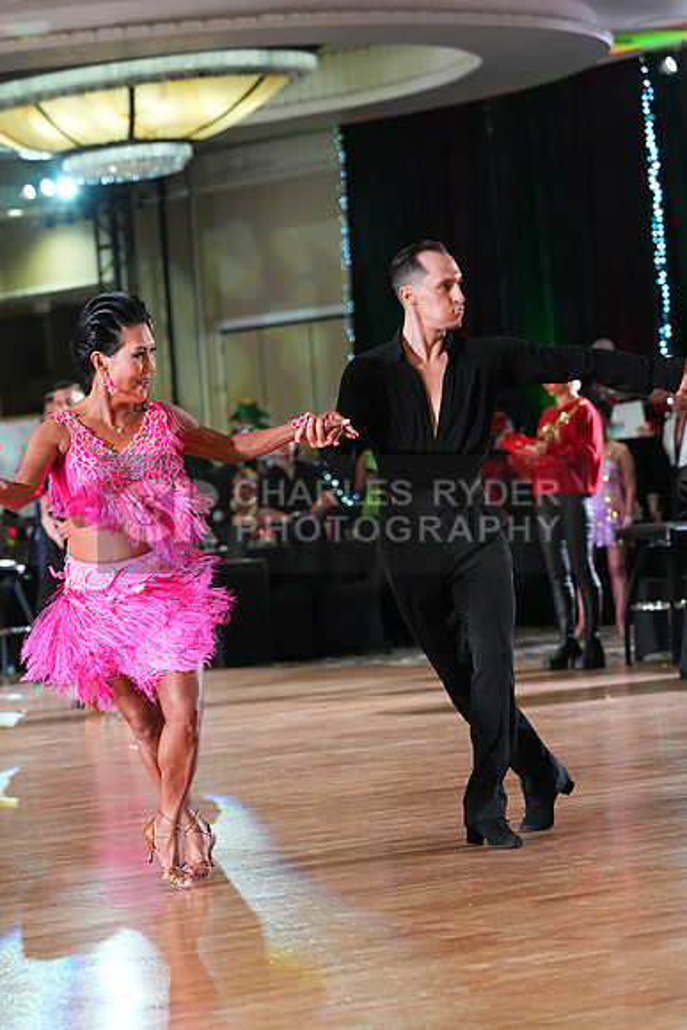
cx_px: 344
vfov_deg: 16.1
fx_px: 3633
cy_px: 515
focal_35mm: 127
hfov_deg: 10.8
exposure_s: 1/400
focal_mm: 127
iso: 8000
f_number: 4.5
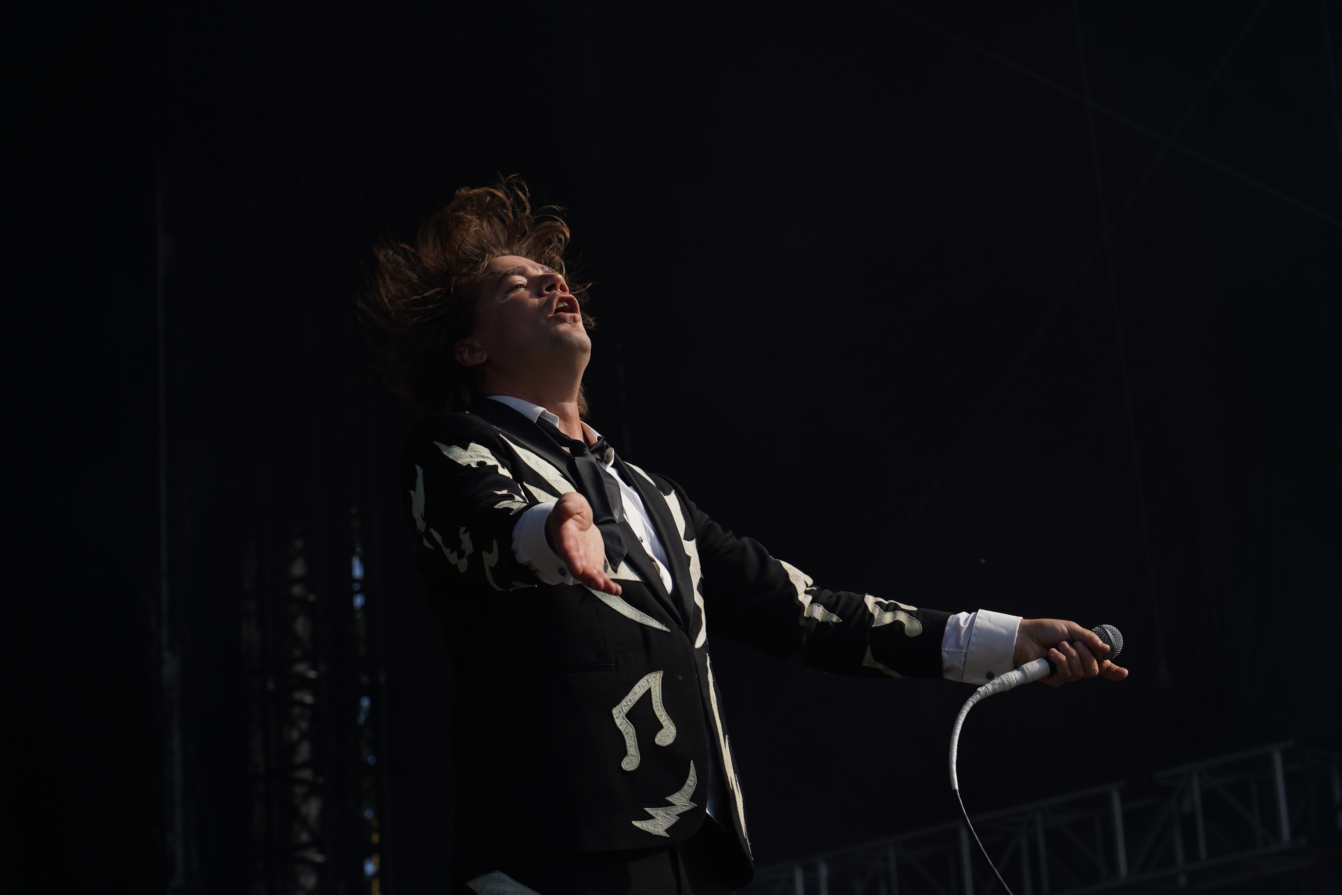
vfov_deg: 13.0
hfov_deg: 19.5
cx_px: 671
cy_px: 448
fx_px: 3914
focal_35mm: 105
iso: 100
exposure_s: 1/400
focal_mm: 105
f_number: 7.1
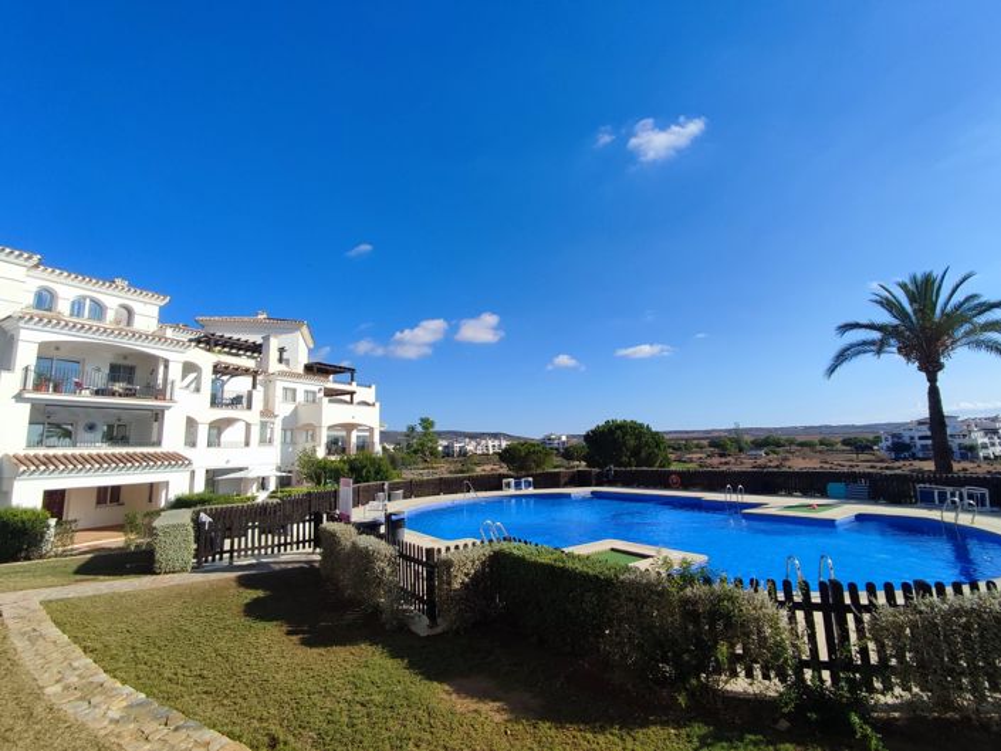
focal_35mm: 16
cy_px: 376
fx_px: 463
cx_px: 500
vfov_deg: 78.1
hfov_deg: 94.5
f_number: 2.2
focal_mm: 1.65
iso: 50
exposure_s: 1/1748
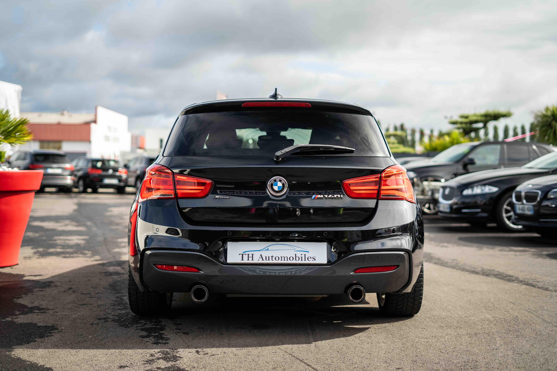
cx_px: 278
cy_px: 186
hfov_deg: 39.6
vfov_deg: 27.0
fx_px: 774
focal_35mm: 50
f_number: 2.2
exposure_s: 1/1000
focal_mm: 50
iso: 100
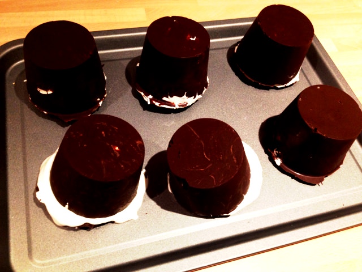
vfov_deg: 40.7
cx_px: 181
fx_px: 366
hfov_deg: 52.6
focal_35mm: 35
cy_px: 136
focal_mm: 4.28
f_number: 2.4
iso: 160
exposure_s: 1/20
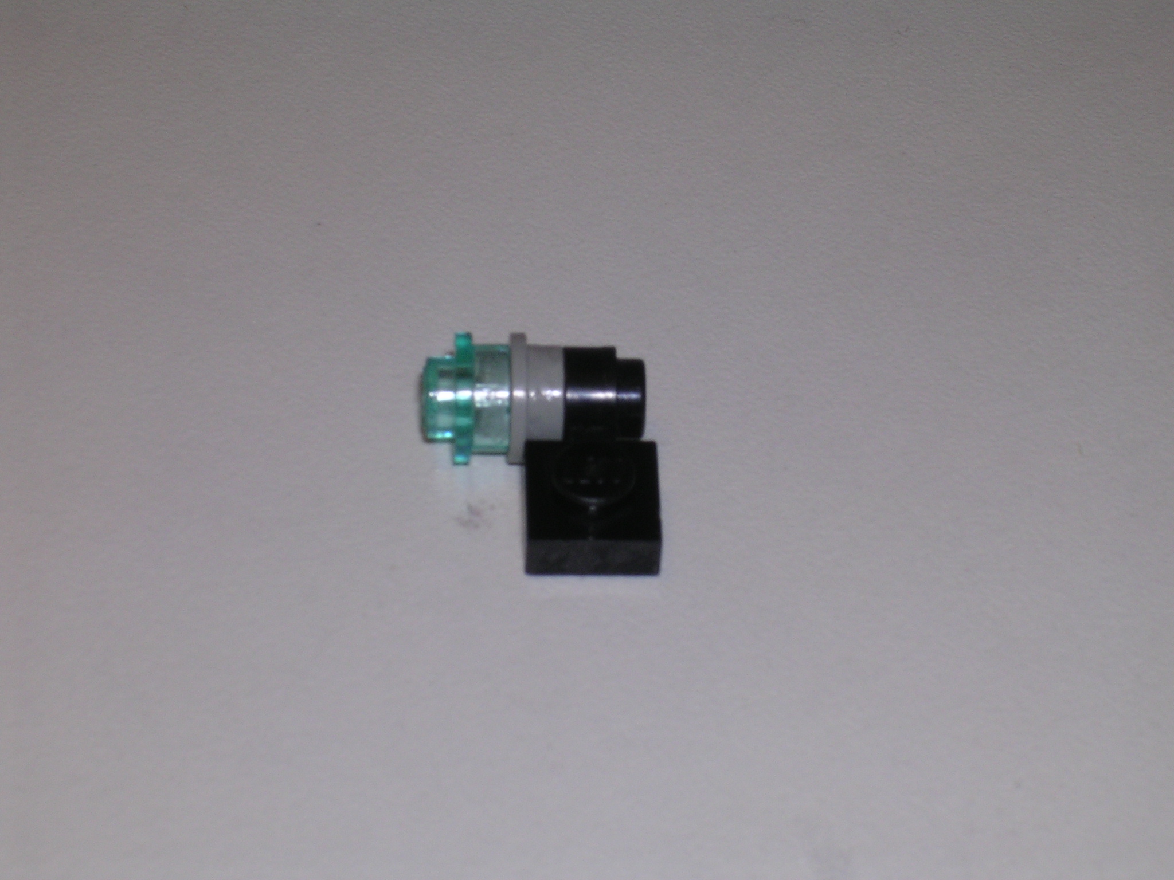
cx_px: 587
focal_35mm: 115
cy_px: 440
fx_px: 3900
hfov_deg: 17.1
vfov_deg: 12.9
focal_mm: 17.4
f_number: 9.8
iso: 100
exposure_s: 1/60.1
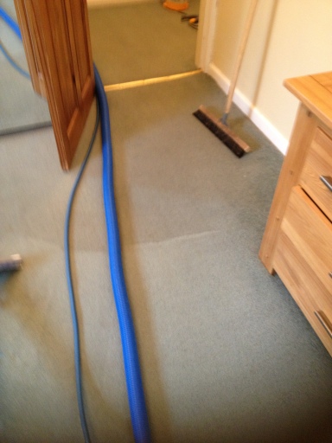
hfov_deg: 40.7
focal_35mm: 35
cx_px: 166
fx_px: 448
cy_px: 222
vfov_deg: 52.6
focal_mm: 4.28
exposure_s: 1/20
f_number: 2.4
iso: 250
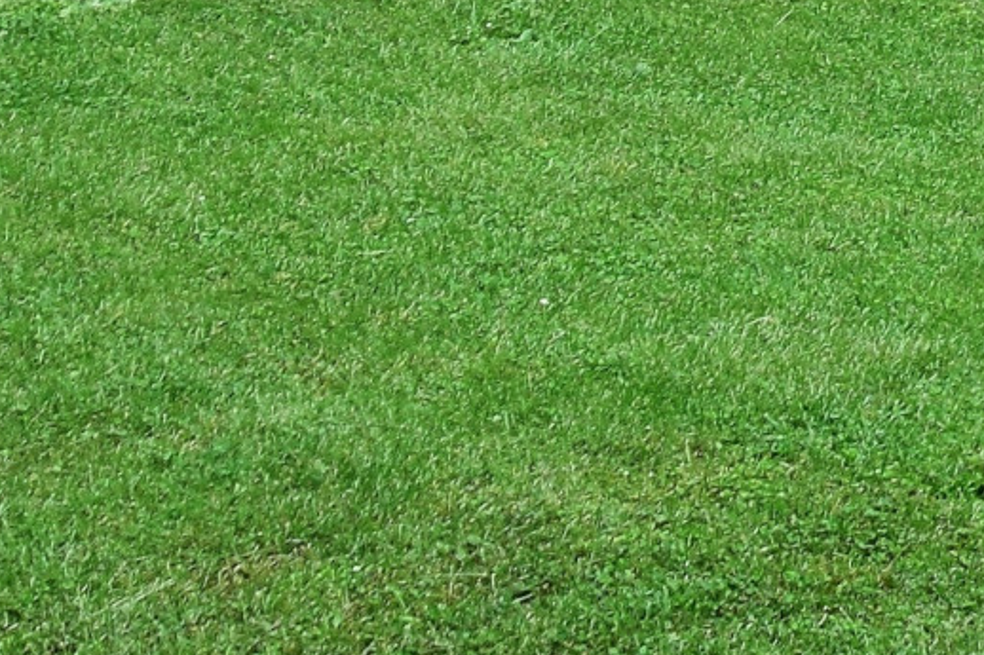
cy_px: -1095
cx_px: 2155
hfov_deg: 11.6
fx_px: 4208
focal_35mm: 154
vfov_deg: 8.0
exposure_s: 1/200
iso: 200
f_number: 8
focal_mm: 18
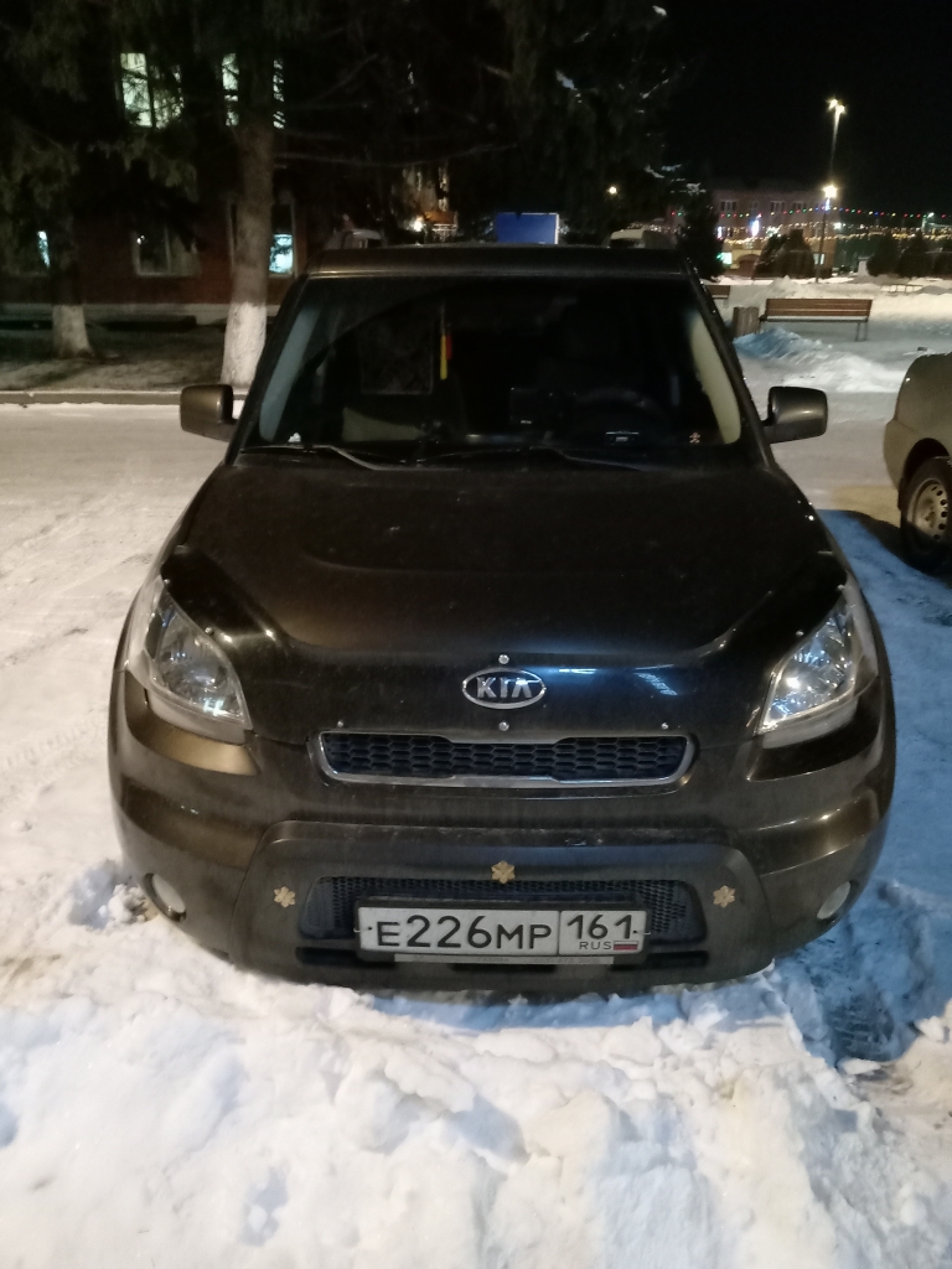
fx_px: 917
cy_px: 634
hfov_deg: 54.9
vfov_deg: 69.4
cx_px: 476
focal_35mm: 25
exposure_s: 1/10
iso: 5989
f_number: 1.8
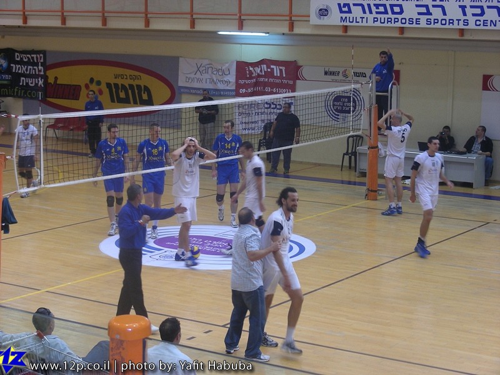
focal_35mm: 79
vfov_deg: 18.7
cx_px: 250
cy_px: 188
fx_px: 1141
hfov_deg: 24.7
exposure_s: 1/30
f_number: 3.5
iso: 71
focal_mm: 13.2
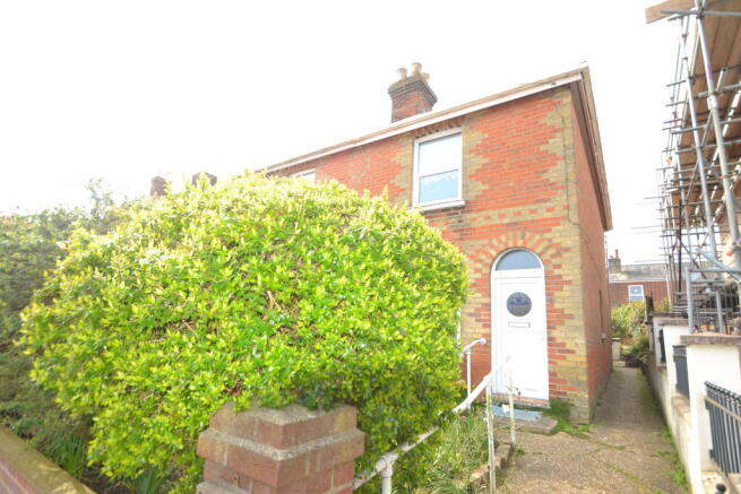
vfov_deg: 69.7
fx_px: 355
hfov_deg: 92.4
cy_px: 247
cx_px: 370
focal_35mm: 17
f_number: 4.5
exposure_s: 1/200
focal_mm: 11.5
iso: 100
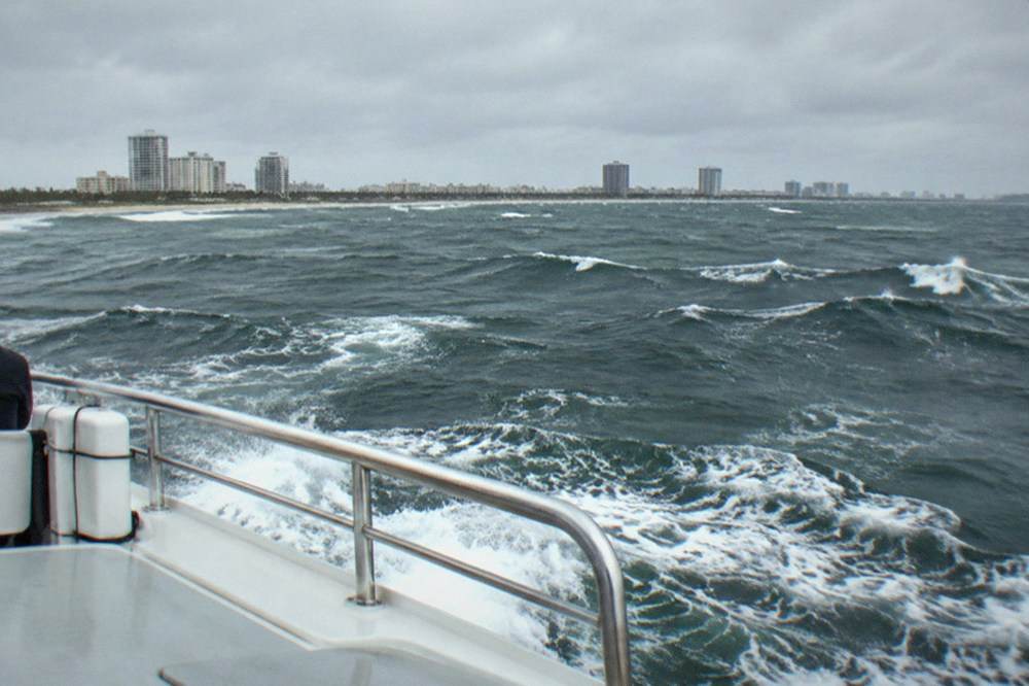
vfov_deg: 33.4
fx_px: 1143
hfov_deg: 48.5
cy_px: 343
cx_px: 514
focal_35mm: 40
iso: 100
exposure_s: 1/125
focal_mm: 40
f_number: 11
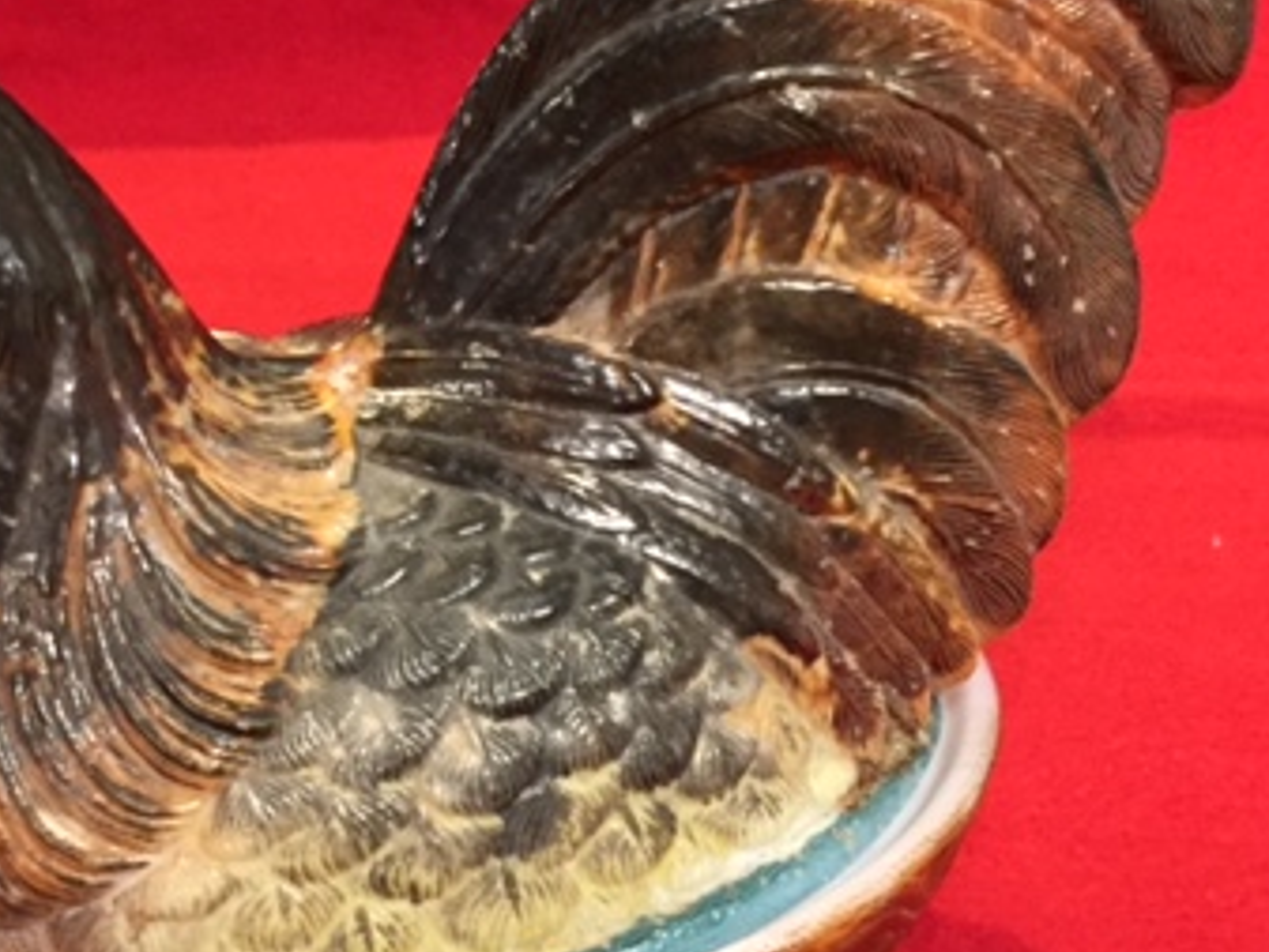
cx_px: 426
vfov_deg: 26.6
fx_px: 2017
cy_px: 508
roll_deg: +0.8
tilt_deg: -28.2
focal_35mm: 55
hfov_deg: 34.6
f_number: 2.2
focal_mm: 4.15
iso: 250
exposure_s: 1/15
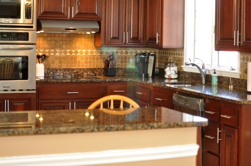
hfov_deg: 28.4
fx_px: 492
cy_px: 56
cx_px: 168
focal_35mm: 71
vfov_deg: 19.2
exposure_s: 1/80
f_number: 2.5
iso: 400
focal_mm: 35
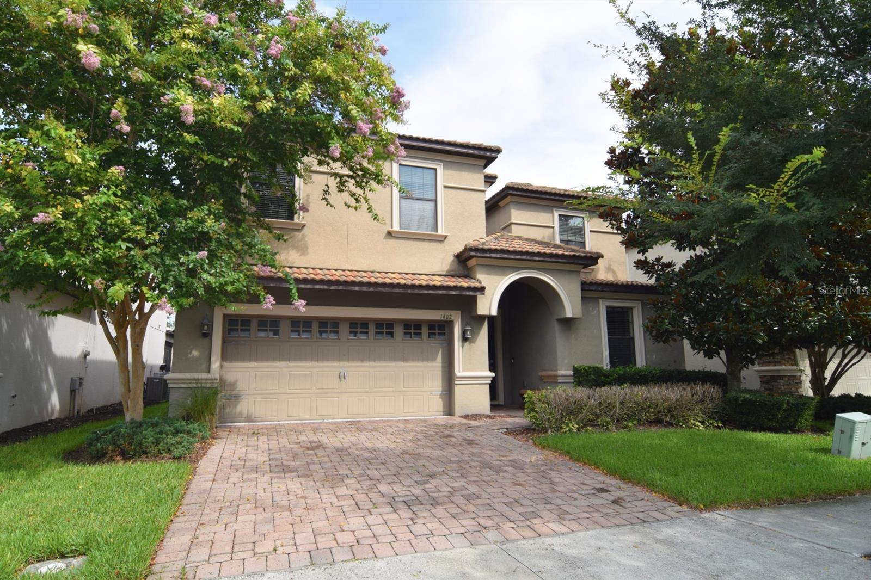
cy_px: 290
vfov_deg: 72.0
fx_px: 399
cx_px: 436
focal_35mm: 16
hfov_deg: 95.0
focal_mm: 11
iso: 100
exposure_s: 1/200
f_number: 7.1
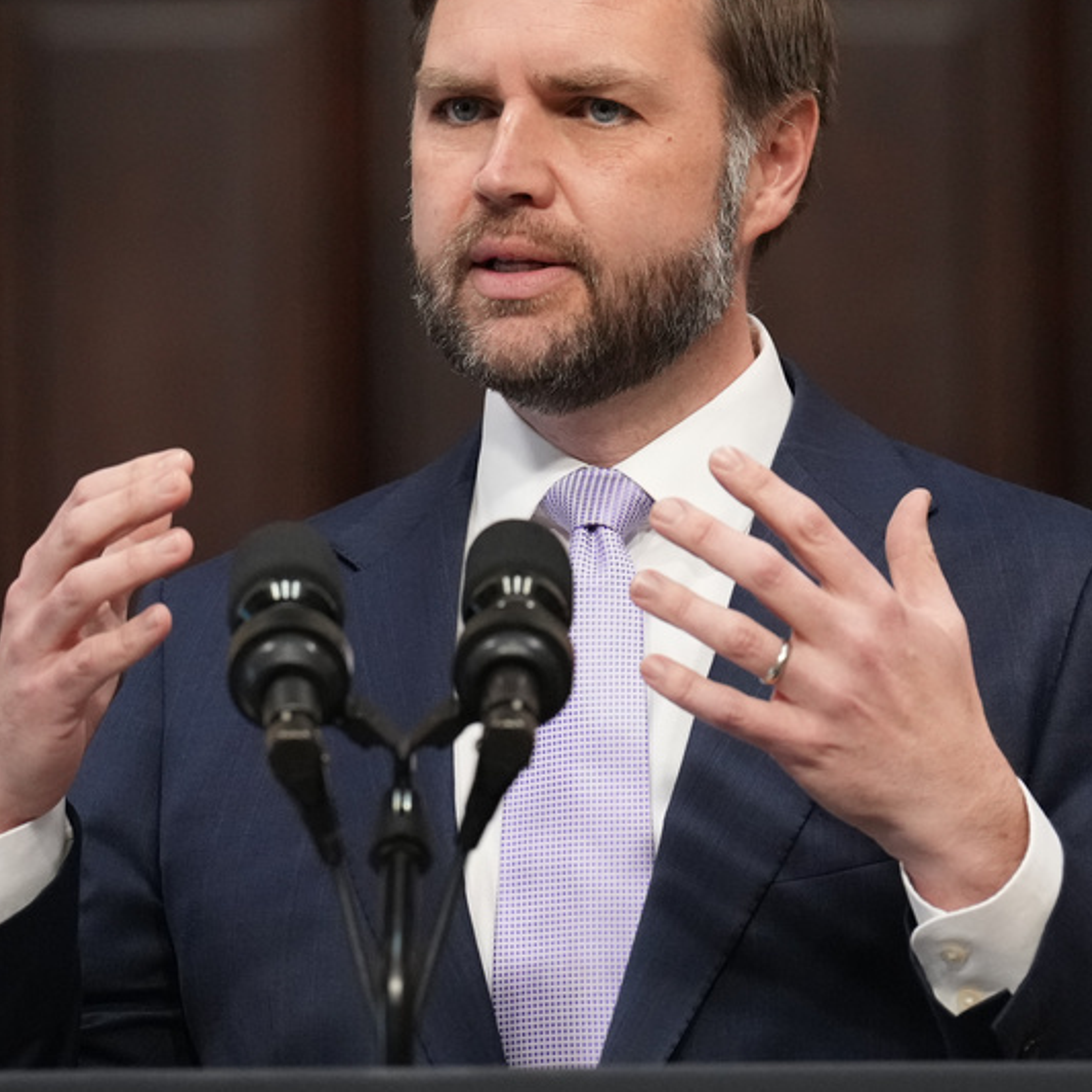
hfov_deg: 4.1
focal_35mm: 428
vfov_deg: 4.1
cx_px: 795
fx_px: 15275
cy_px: 422
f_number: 3.2
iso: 3200
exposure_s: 1/320
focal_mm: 175
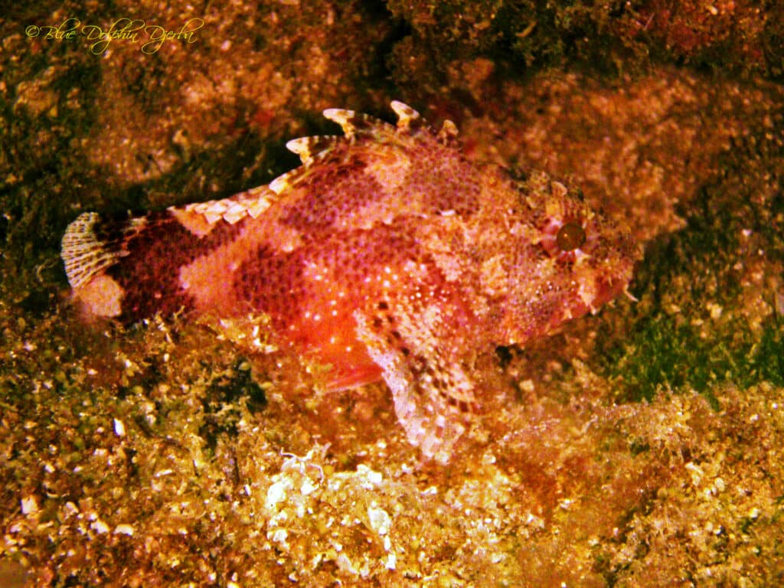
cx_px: 392
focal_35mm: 102
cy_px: 294
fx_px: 2310
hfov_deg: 19.3
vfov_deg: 14.5
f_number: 5.1
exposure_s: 1/100
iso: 250
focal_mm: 18.2
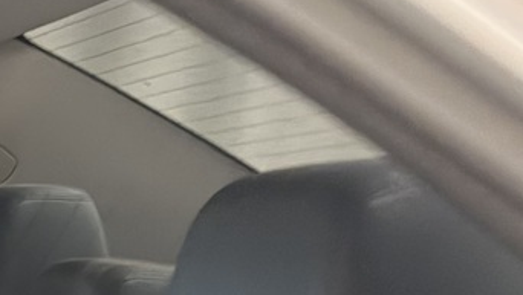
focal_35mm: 110
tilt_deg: -19.1
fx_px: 1527
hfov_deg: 16.0
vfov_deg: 9.4
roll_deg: +1.1
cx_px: -465
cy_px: 781
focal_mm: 6.76
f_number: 1.78
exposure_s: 1/25
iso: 1250
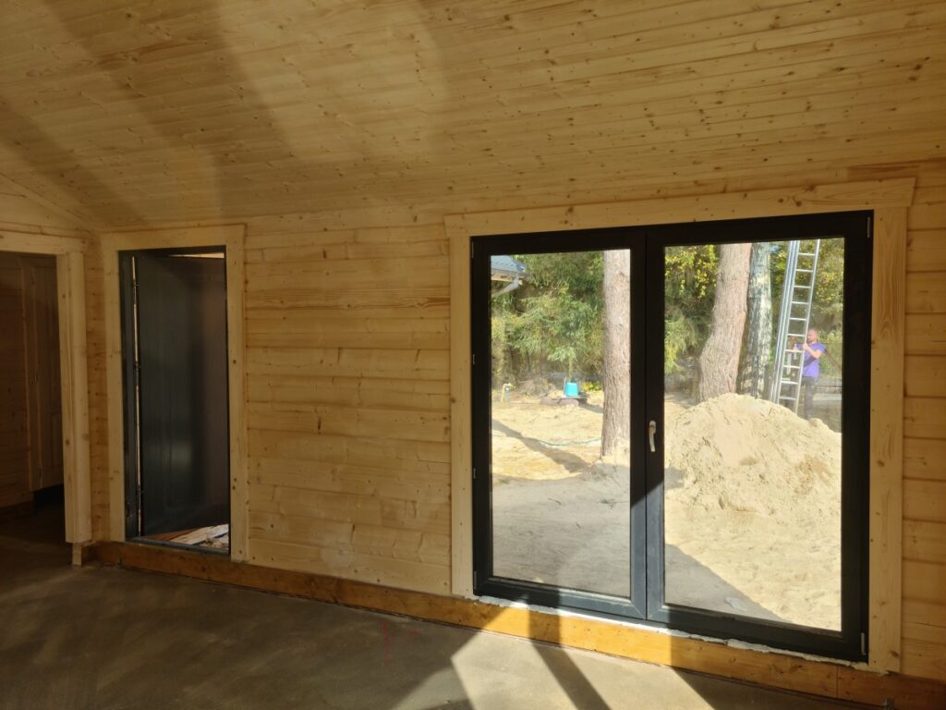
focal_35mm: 27
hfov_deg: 65.3
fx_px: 738
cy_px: 355
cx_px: 473
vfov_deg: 51.4
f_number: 2
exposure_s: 1/146
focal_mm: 5.9
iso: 25
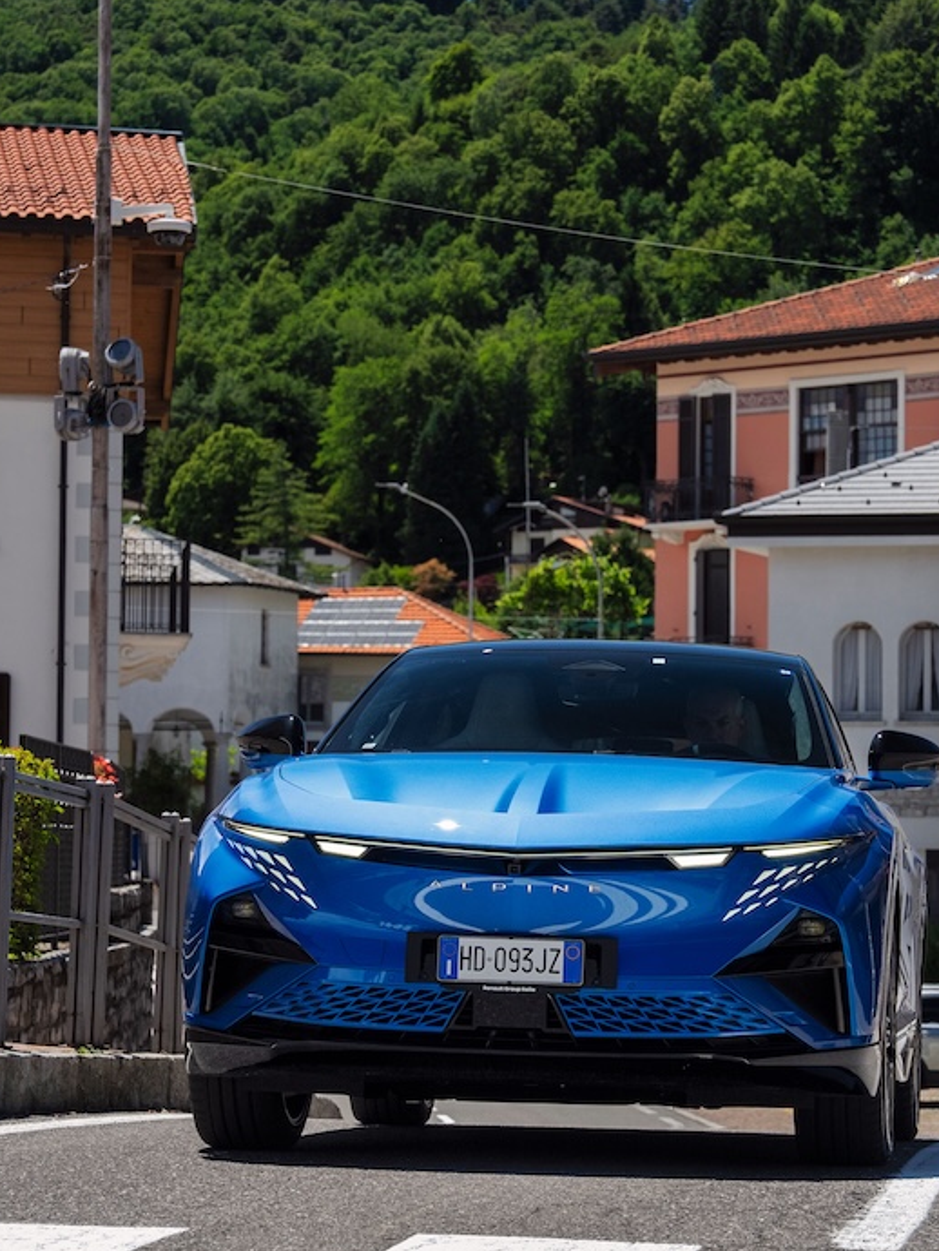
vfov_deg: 16.8
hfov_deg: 12.6
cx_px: 683
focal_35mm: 117
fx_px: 4229
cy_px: 664
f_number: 6.3
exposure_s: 1/640
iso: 400
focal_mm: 70
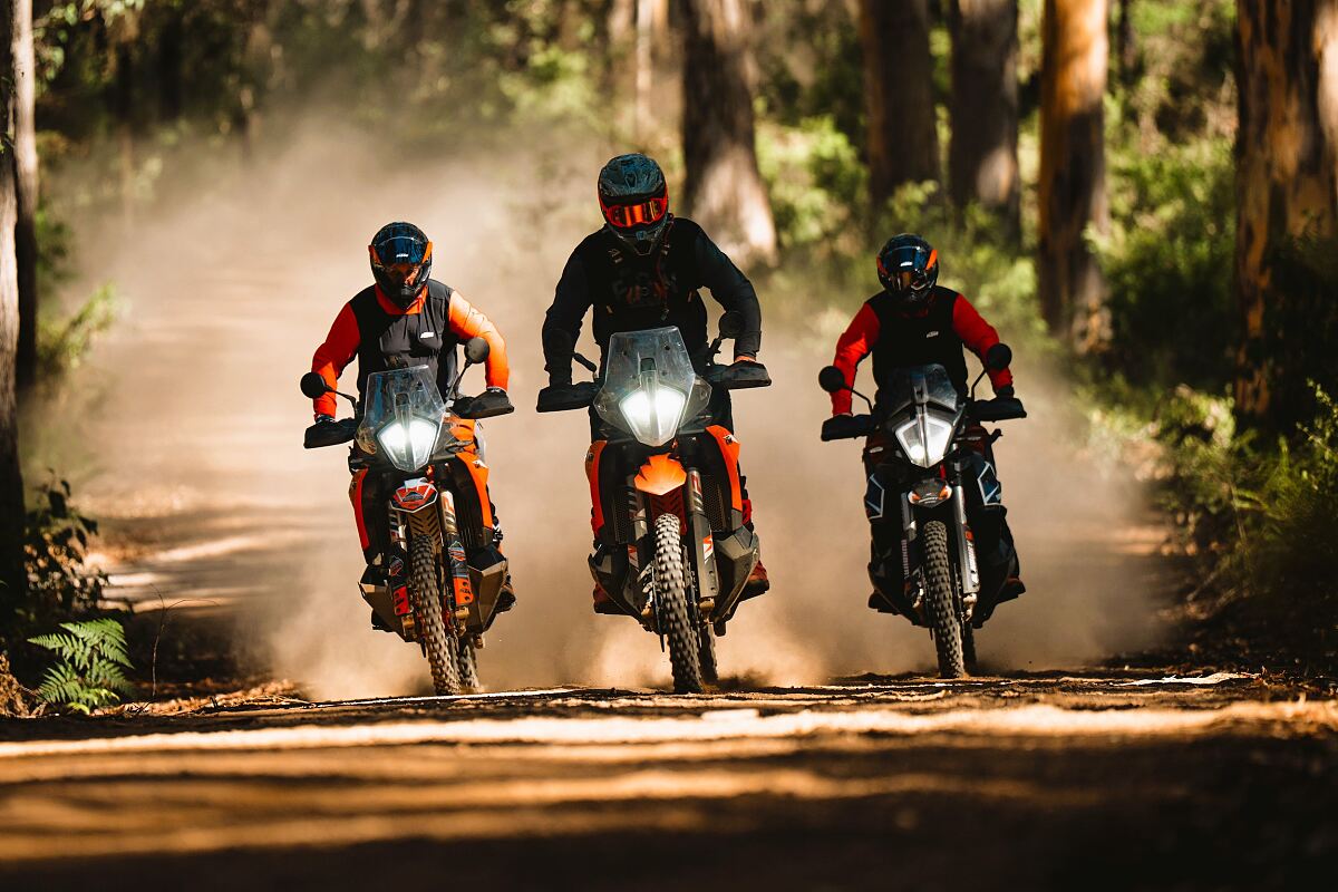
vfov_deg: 6.9
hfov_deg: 10.3
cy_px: 446
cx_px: 669
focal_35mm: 200
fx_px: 7433
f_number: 2.8
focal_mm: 200
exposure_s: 1/1250
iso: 250
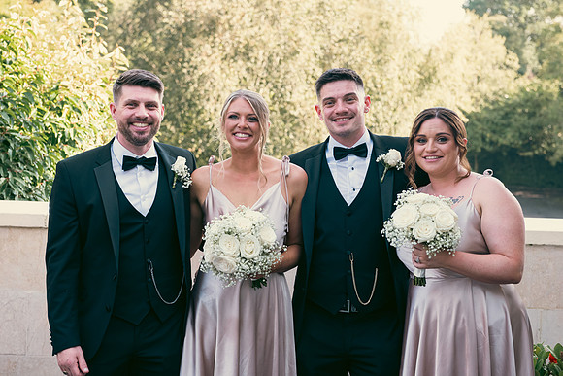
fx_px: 1095
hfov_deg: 28.8
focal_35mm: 70
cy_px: 188
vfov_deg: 19.5
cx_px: 282
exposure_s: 1/160
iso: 320
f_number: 6.3
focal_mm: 70
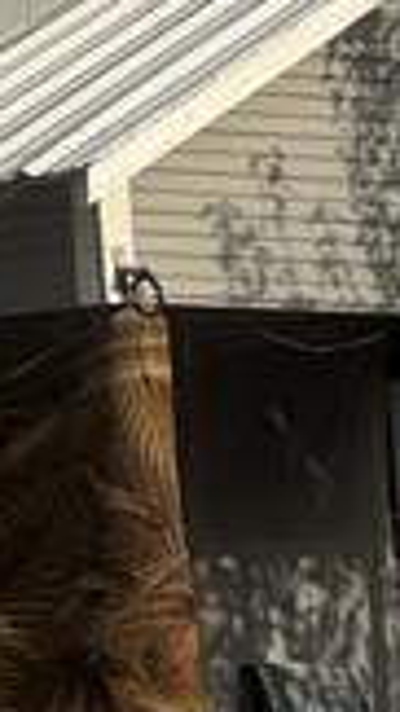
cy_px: 202
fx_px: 3114
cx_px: -1037
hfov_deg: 6.4
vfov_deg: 13.0
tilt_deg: +11.2
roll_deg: +0.0
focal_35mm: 165
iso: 80
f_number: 1.78
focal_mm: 6.76
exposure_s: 1/4975
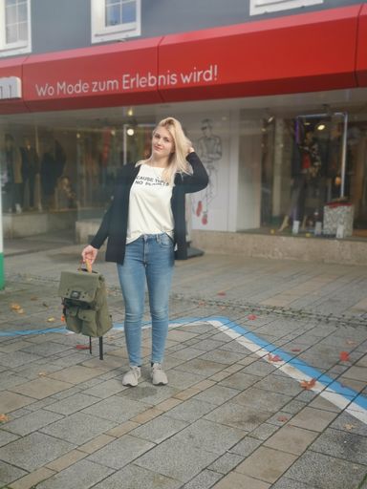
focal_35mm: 39
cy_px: 244
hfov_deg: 36.8
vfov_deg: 47.9
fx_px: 551
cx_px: 184
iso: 50
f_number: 1.8
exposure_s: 1/436
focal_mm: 5.58
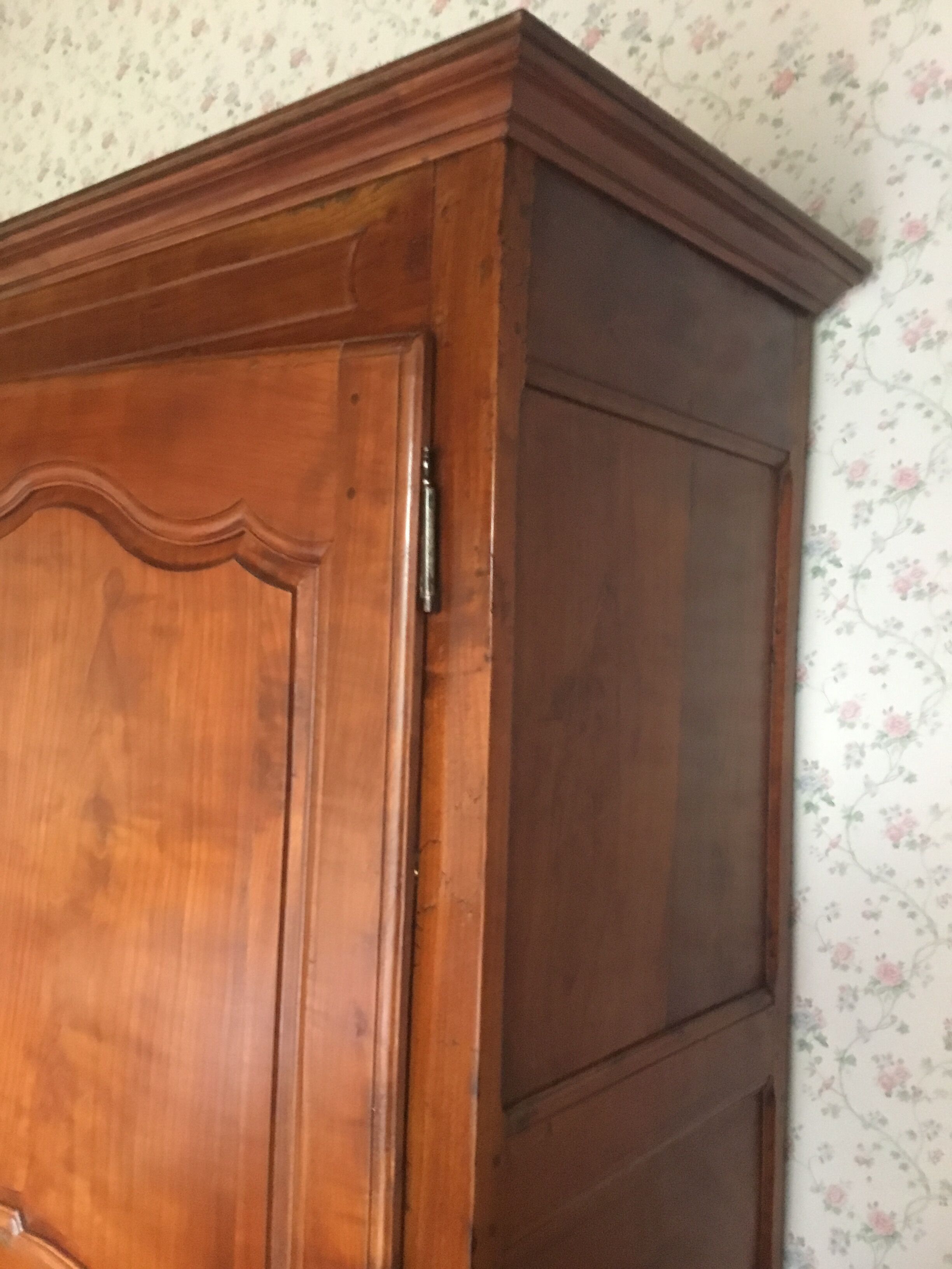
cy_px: 634
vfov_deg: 58.4
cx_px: 476
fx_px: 1137
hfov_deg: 45.4
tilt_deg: -0.5
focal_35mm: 31
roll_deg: -1.6
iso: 400
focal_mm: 3.3
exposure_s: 1/17
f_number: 2.4
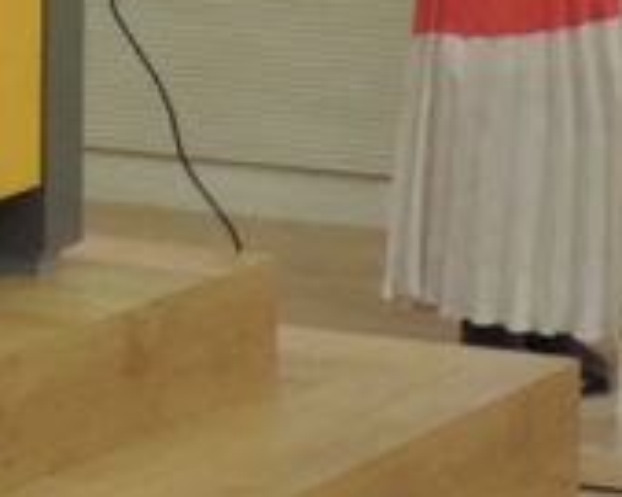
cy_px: -442
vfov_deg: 6.0
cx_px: -298
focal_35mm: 254
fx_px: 4673
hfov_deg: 7.5
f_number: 3.4
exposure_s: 1/20
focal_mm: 7.6
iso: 400
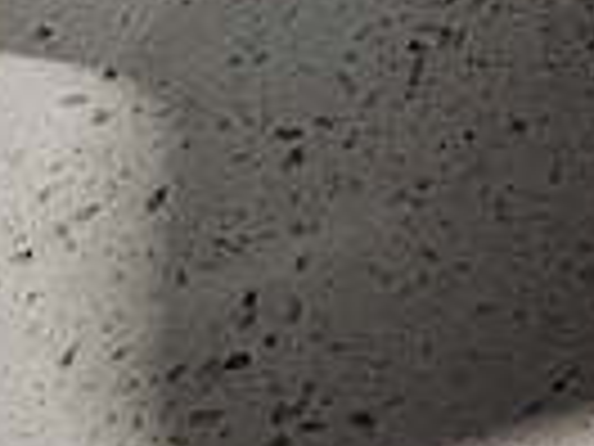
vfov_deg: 8.3
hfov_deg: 9.8
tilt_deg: -33.2
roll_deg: +2.7
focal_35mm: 157
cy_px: -770
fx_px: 2694
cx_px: 1737
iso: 320
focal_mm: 5.7
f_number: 1.5
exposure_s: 1/60
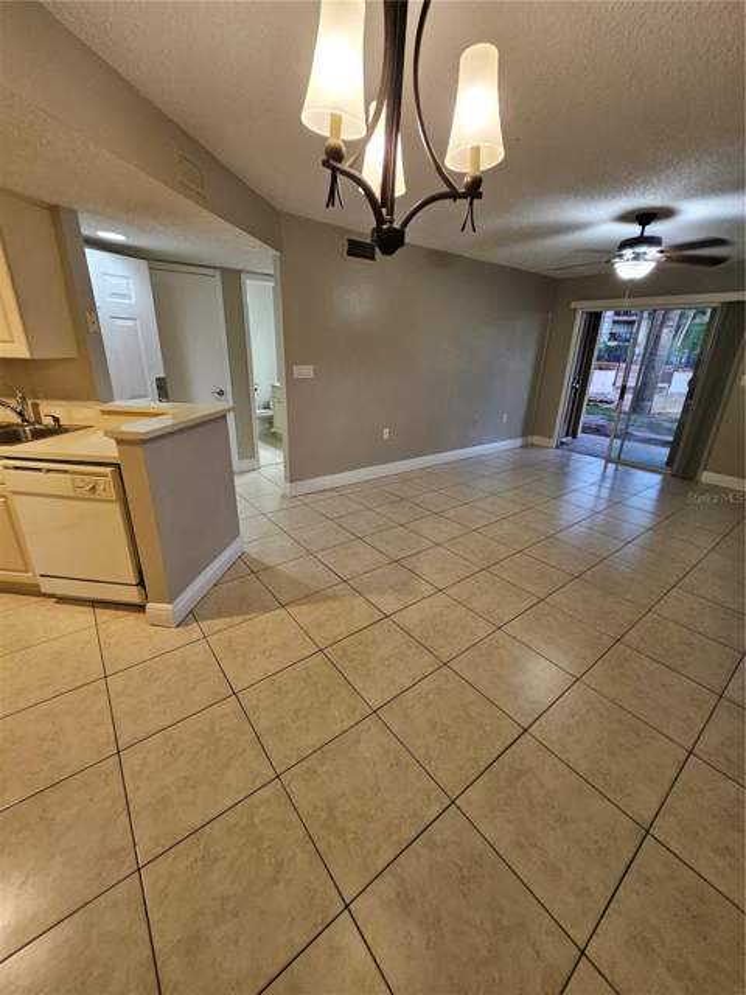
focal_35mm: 13
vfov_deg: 106.2
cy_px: 498
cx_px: 373
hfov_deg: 89.9
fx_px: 374
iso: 250
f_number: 2.2
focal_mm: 1.74
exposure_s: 1/60
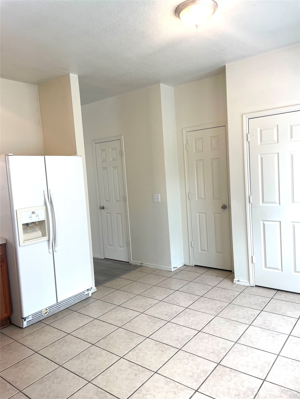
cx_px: 150
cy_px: 200
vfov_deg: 67.3
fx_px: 300
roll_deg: +4.4
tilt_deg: -3.9
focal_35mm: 26
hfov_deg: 53.1
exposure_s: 1/120
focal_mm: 4.2
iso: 64
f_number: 1.6
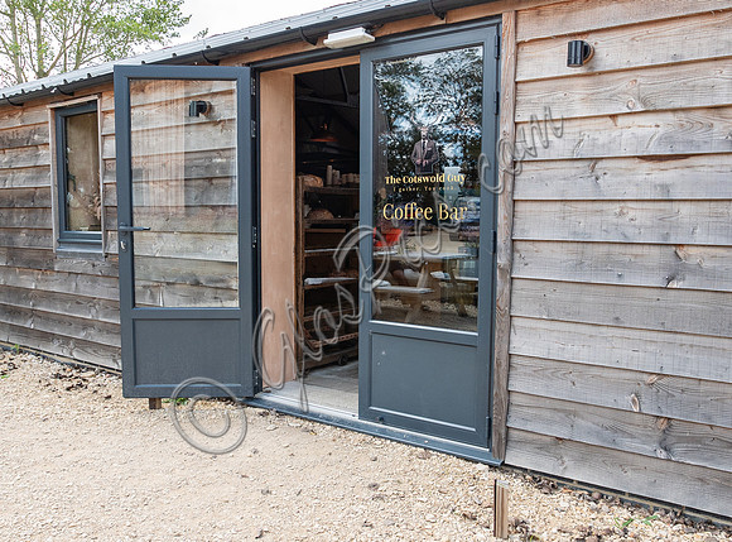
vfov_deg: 46.4
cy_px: 280
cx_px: 371
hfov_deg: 60.2
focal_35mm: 30
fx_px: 632
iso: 200
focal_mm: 10.9
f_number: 5.6
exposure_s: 1/160
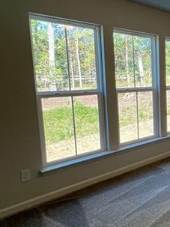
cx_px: 205
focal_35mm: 33
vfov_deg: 55.3
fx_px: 216
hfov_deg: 34.3
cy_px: 108
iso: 100
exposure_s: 1/120
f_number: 1.8
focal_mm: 1.57
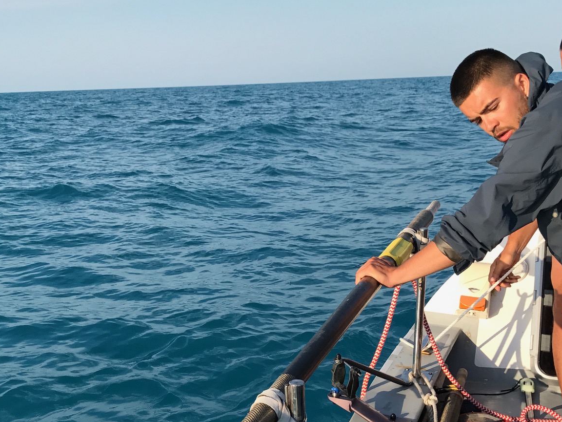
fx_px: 796
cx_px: 229
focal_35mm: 49
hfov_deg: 38.8
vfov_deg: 29.5
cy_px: 267
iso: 20
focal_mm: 3.99
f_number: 1.8
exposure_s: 1/1742
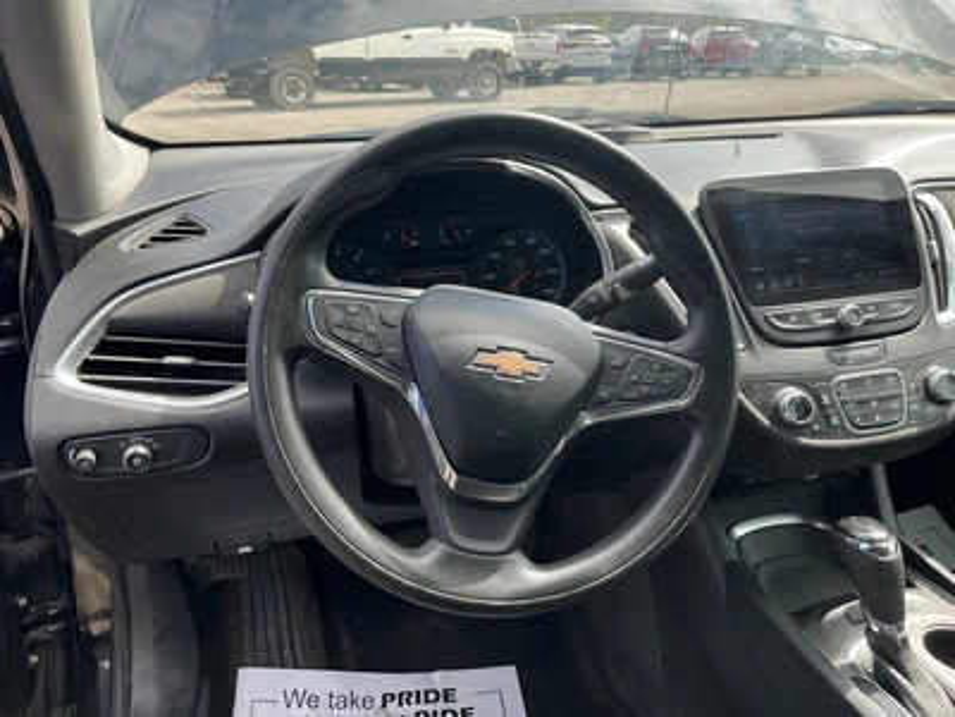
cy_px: 358
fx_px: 772
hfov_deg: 63.4
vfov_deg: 49.7
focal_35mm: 28
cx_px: 478
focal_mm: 3
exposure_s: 1/283
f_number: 1.8
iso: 25
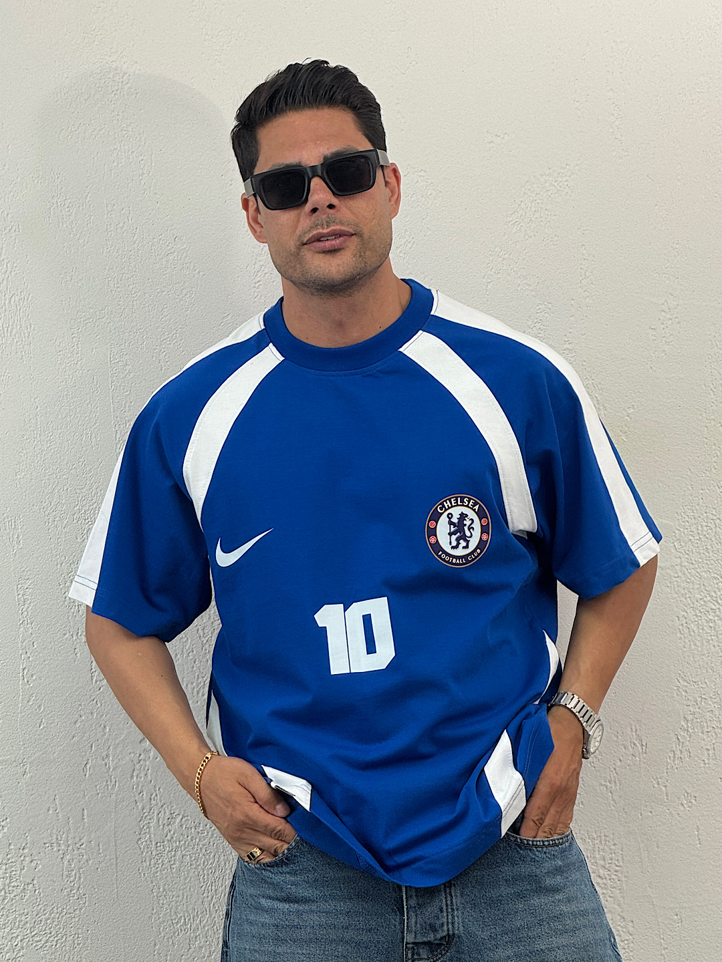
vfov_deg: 16.4
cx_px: 361
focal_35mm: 120
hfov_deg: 12.3
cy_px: 481
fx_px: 3337
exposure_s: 1/145
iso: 50
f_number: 2.8
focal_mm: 15.66
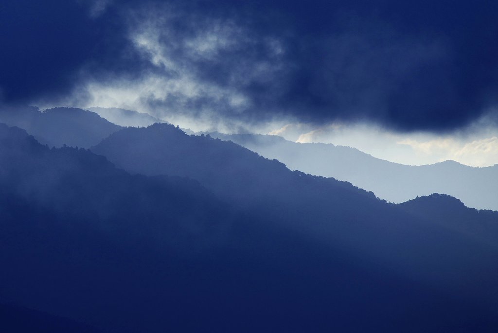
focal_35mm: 750
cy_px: 166
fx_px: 10385
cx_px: 249
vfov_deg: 1.8
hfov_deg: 2.7
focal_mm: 500
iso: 100
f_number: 10
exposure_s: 1/100
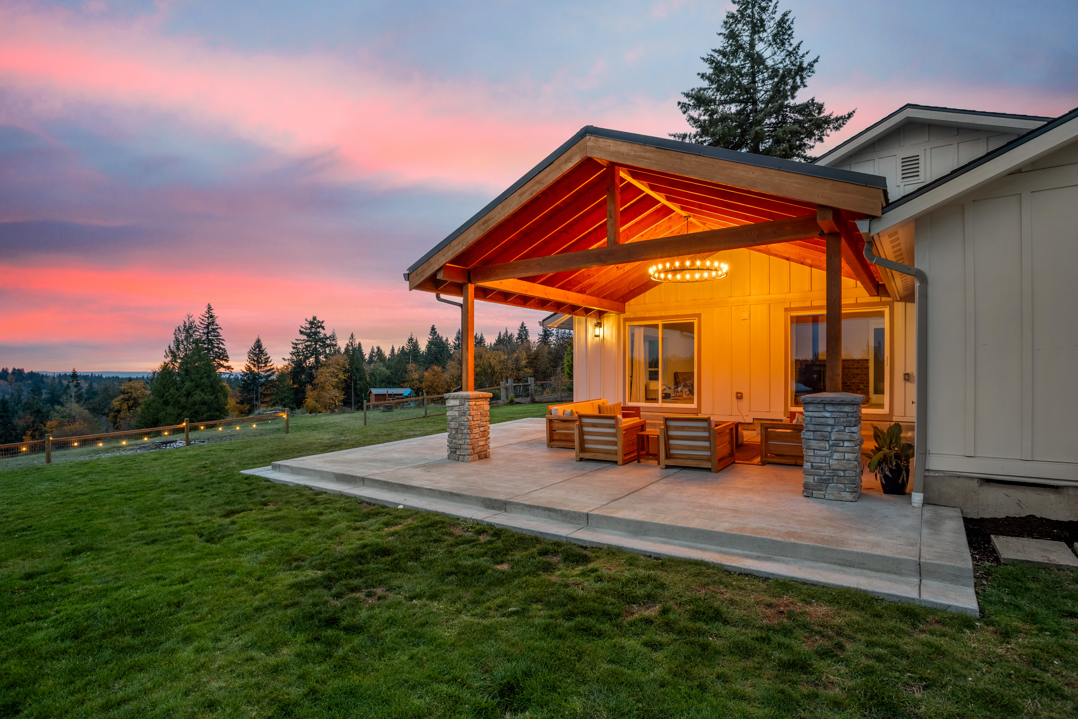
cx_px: 539
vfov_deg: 70.4
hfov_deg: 93.3
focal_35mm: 17
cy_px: 360
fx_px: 509
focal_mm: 17
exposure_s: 1
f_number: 8
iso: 640
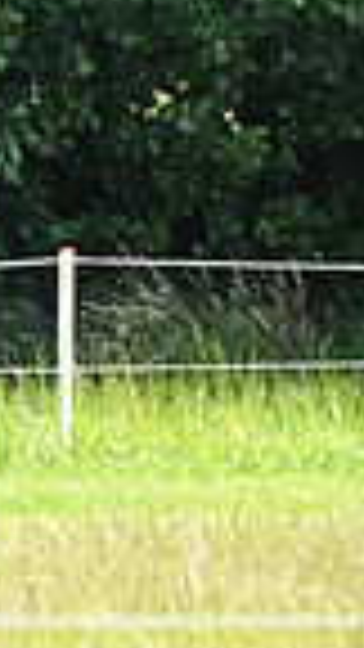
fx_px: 28913
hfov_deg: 0.7
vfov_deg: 1.3
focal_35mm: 1685
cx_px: -773
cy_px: -173
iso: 1250
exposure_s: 1/1250
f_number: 5.6
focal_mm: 400
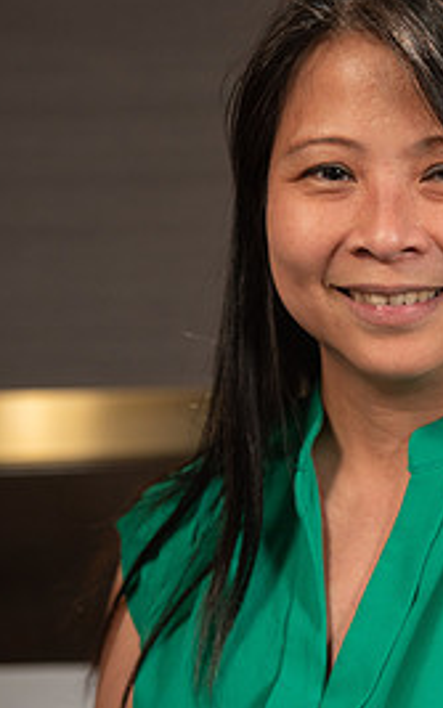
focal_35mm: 103
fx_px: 1989
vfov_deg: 20.1
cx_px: 389
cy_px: 244
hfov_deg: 12.6
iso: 800
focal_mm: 60
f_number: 4
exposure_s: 1/100
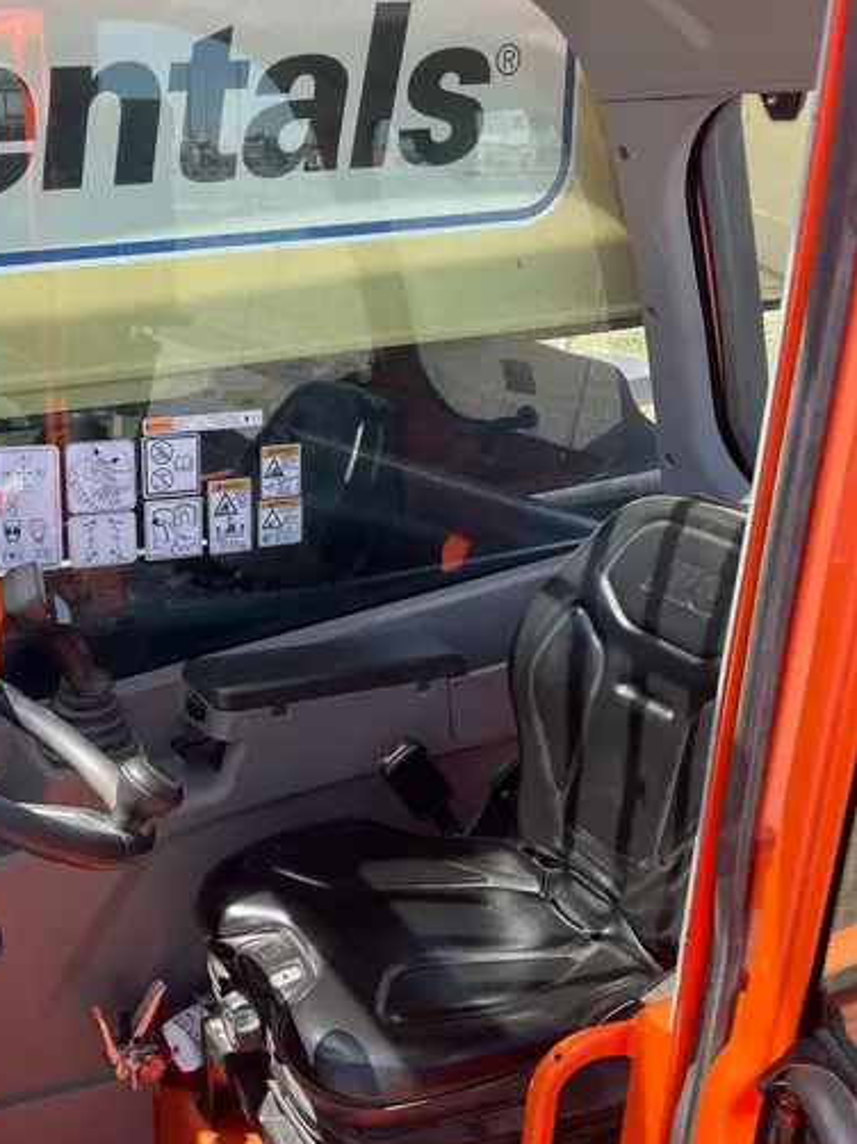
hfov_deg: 36.9
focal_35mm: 38
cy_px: 687
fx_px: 1255
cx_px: 232
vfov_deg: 48.7
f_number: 1.6
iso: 50
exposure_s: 1/489
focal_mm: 5.1
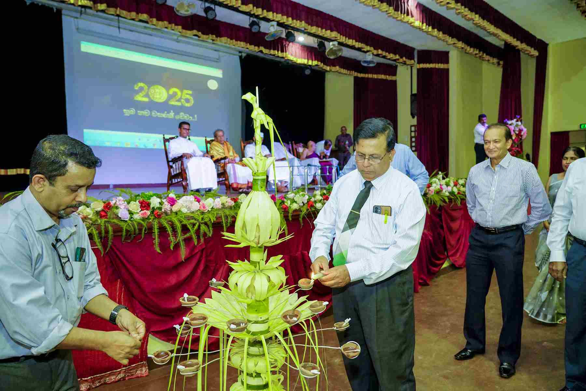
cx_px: 293
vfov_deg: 53.1
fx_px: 391
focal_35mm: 24
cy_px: 196
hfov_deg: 73.7
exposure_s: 1/200
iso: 4000
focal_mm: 24
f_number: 4
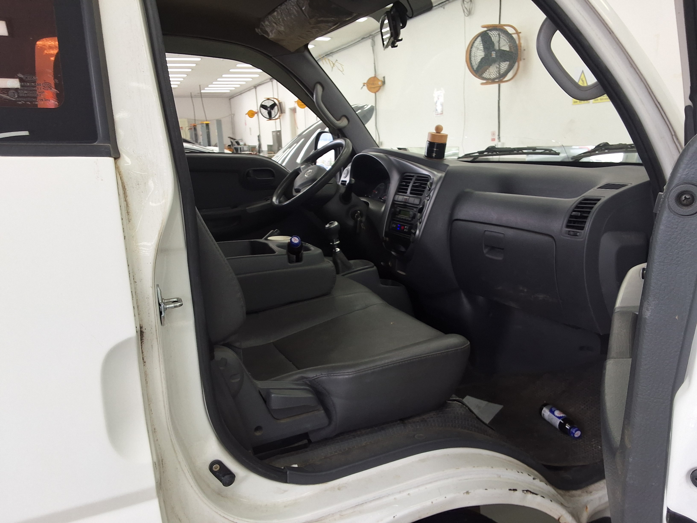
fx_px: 564
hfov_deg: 63.4
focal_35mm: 28
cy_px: 262
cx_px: 348
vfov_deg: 49.7
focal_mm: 2.91
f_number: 1.9
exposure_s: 1/120
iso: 50
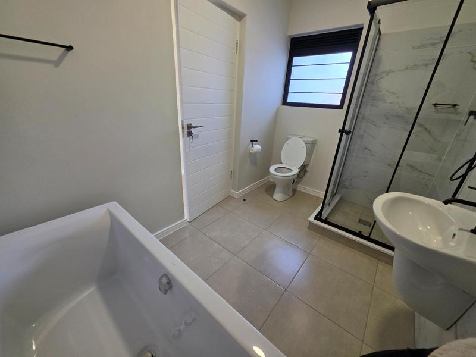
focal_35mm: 13
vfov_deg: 89.9
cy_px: 178
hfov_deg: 106.2
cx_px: 238
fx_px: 179
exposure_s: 1/100
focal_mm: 2.2
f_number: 1.9
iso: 80
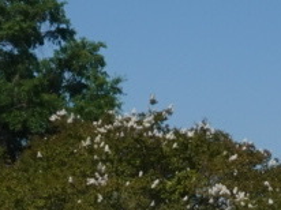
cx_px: 169
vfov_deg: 6.6
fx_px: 1776
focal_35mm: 219
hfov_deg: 9.0
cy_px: 431
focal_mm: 10.83
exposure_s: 1/200
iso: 100
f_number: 11
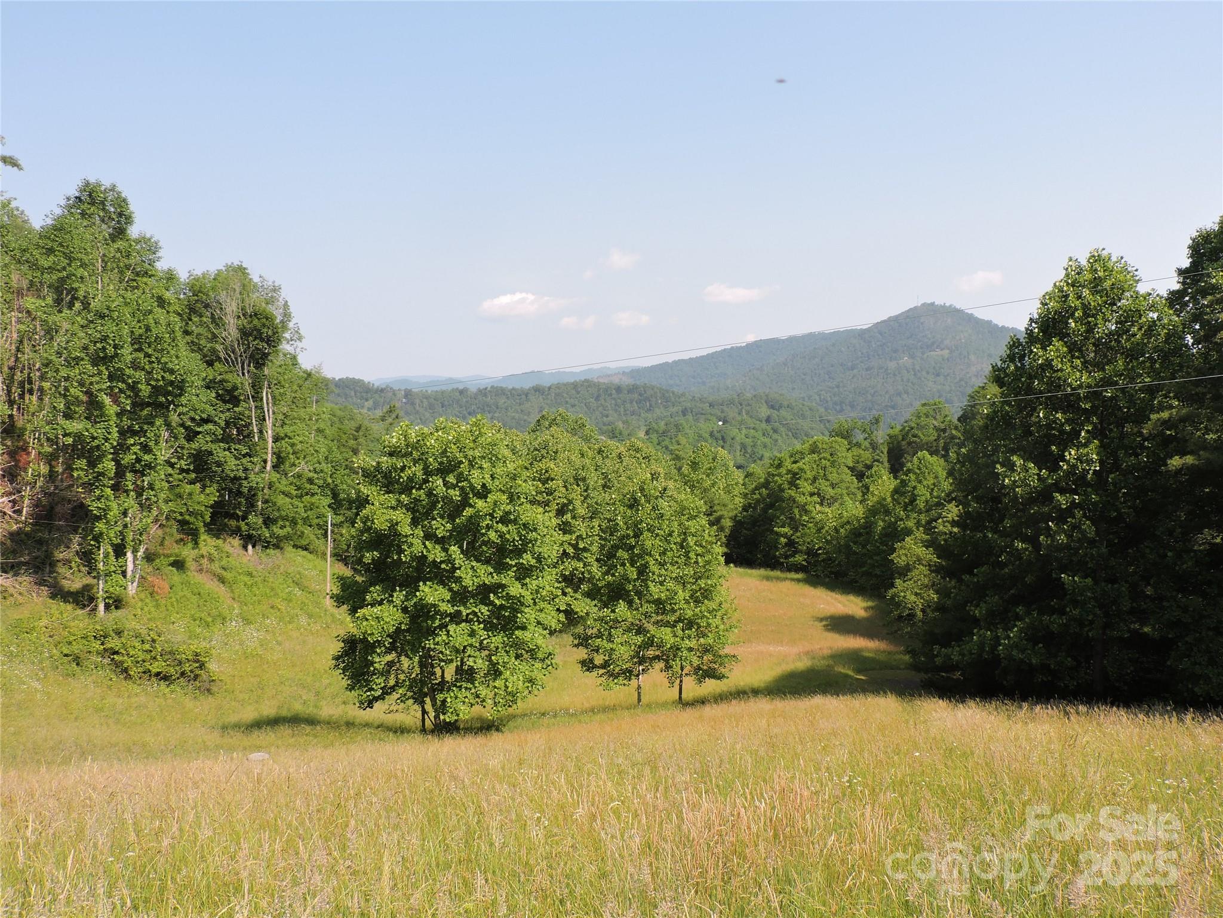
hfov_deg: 63.4
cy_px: 459
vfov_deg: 49.7
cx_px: 612
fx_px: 989
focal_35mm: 28
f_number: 3.1
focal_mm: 5
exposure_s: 1/800
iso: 100
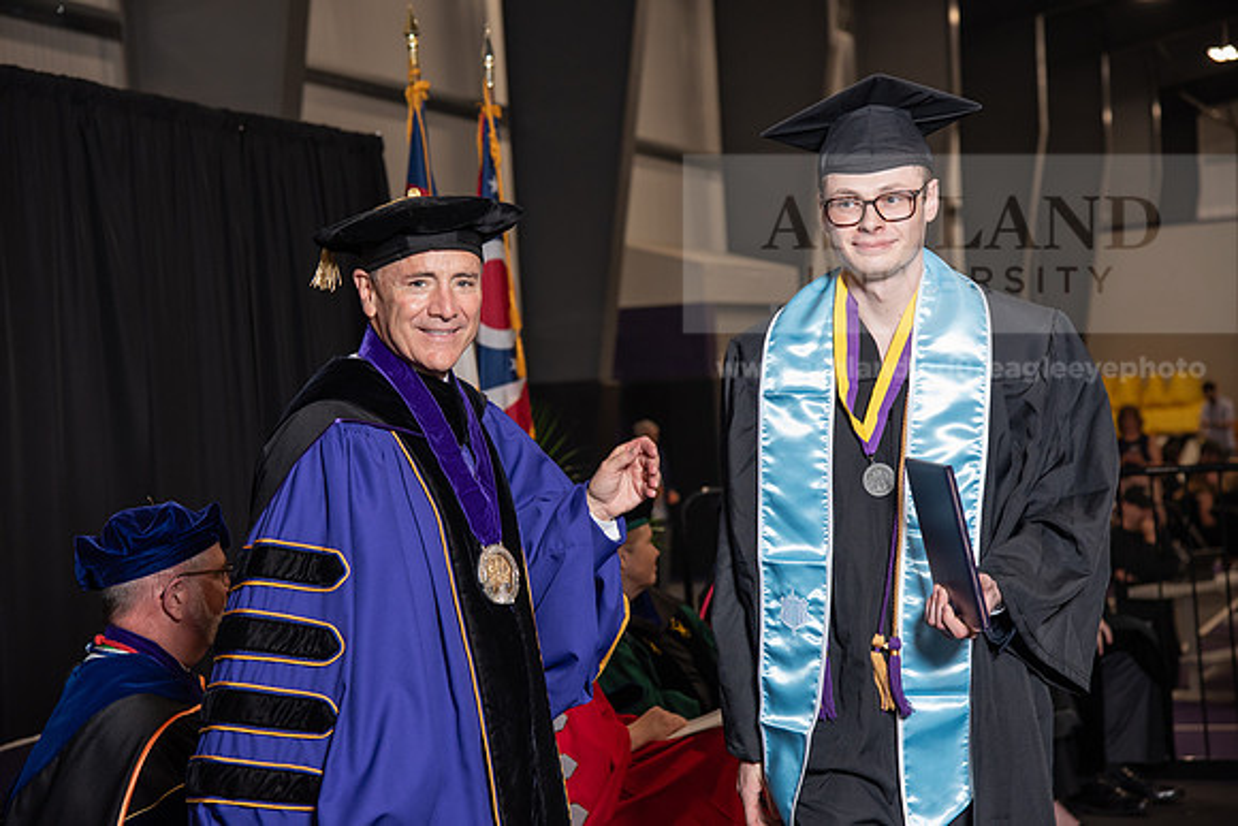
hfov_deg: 24.8
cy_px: 413
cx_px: 619
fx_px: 2820
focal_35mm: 82
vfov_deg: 16.7
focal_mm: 82
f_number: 5
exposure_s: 1/200
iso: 1000
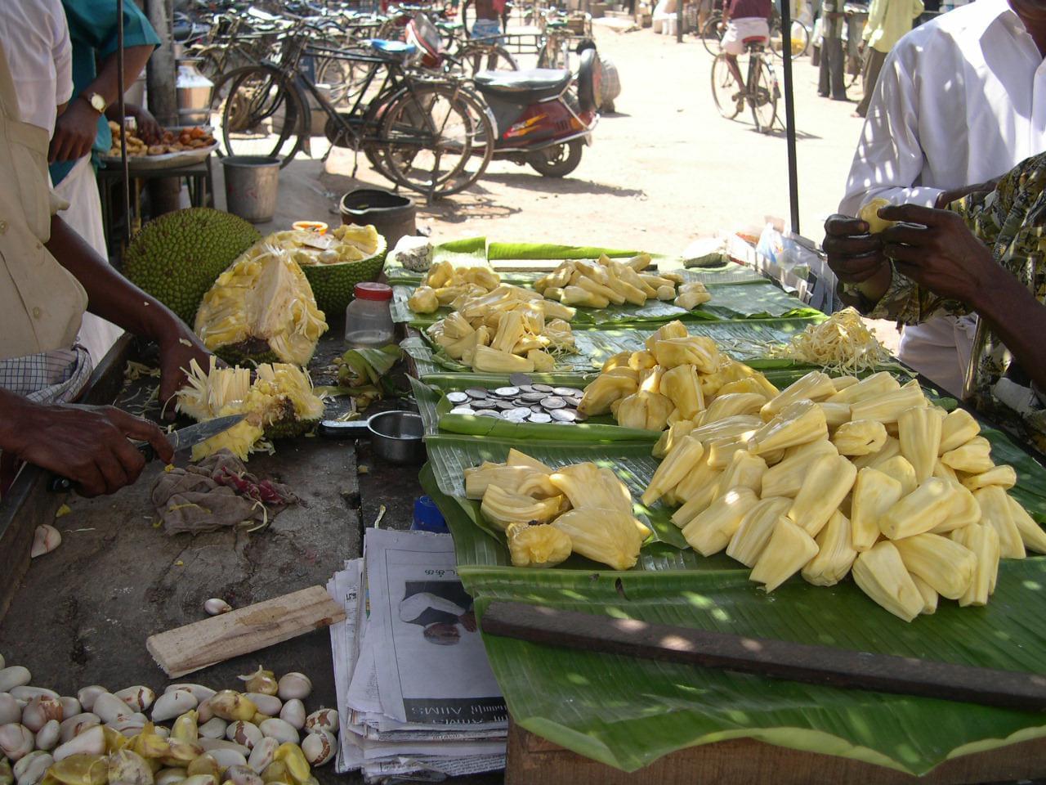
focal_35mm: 38
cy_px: 392
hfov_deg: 49.0
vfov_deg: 37.7
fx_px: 1148
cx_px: 523
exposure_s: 1/411
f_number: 2.8
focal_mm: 8
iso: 100
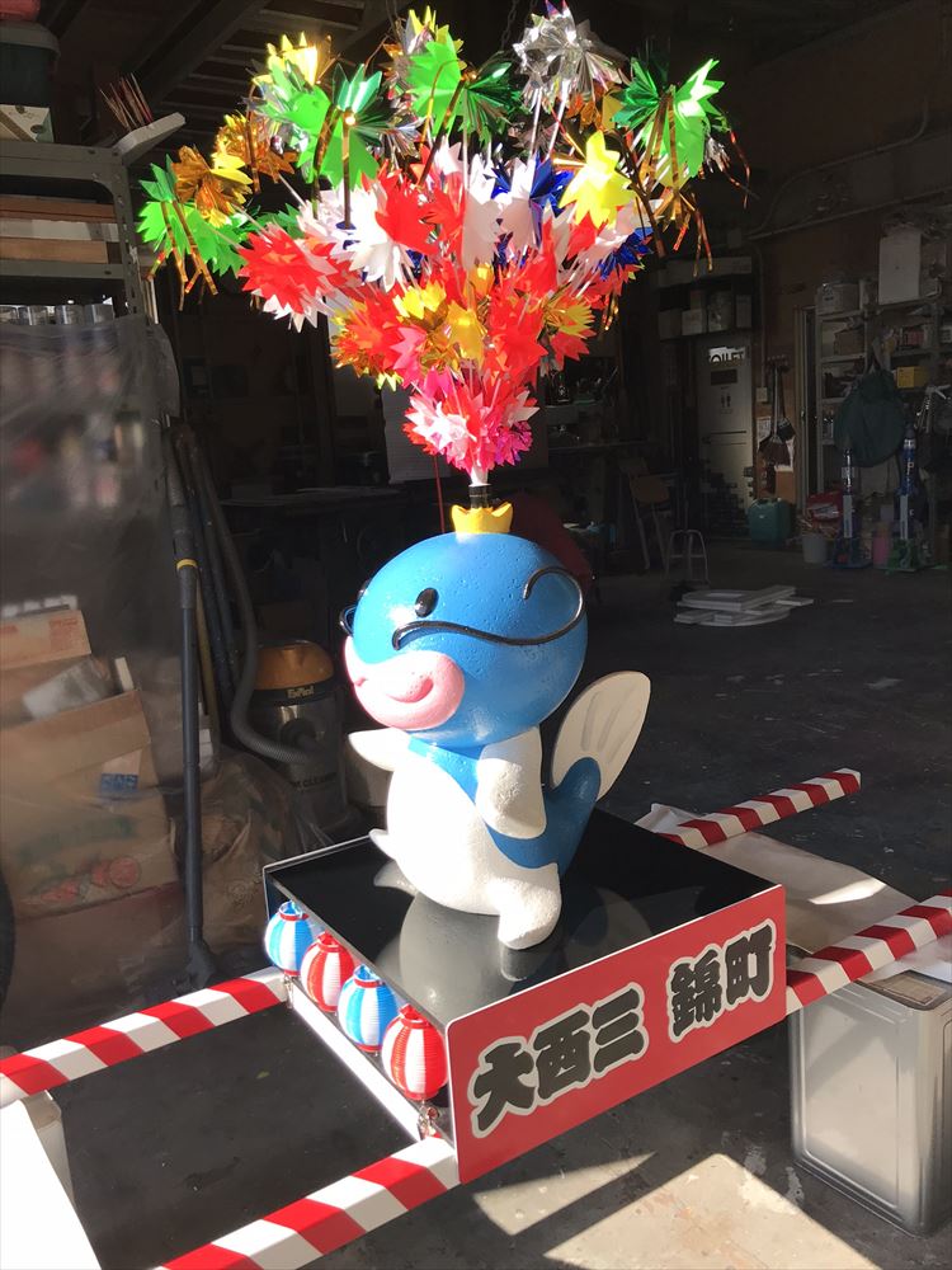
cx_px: 476
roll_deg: +3.8
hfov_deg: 49.7
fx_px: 1027
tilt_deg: -8.9
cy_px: 635
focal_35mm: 28
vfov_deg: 63.4
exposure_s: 1/958
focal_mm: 3.99
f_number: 1.8
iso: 20
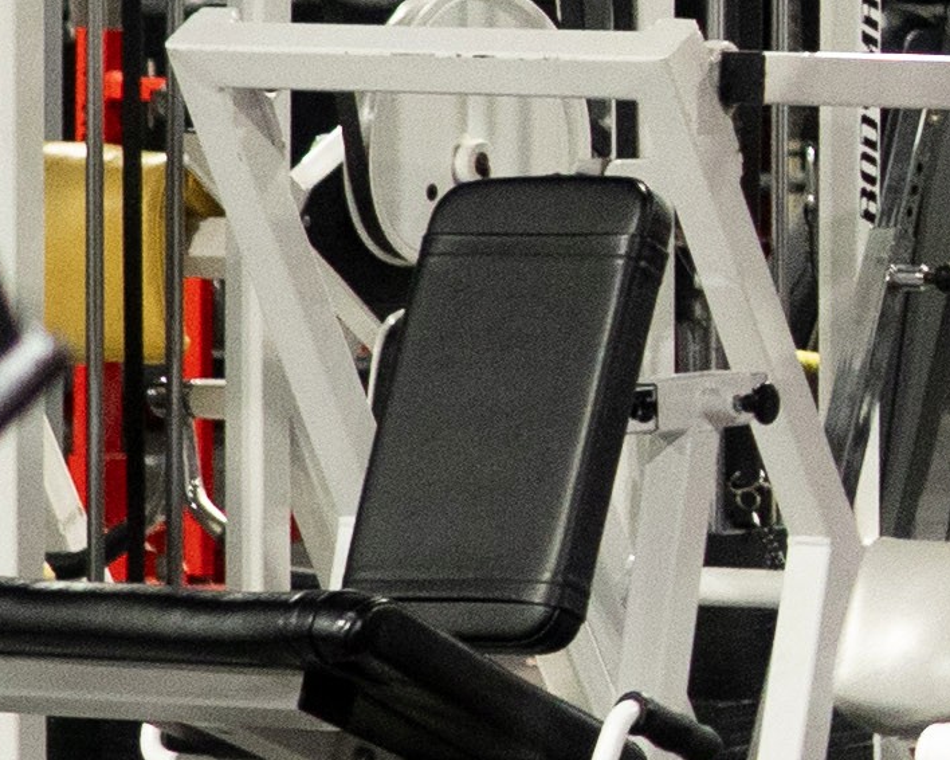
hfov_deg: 5.0
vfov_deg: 4.3
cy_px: -67
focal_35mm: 358
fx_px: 10063
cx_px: 3317
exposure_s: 1/160
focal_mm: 30
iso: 800
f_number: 2.2
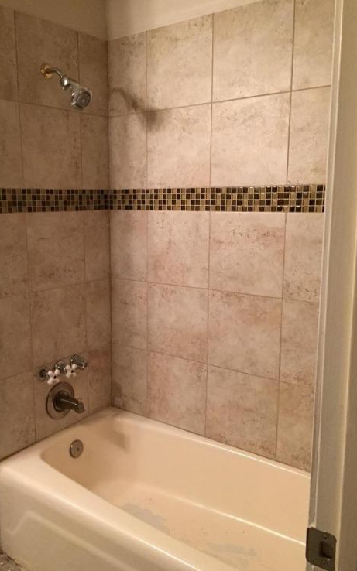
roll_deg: +1.3
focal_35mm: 32
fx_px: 498
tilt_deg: -8.8
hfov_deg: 39.3
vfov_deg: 59.7
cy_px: 287
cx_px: 144
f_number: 2.2
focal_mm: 4.15
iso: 320
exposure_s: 1/15
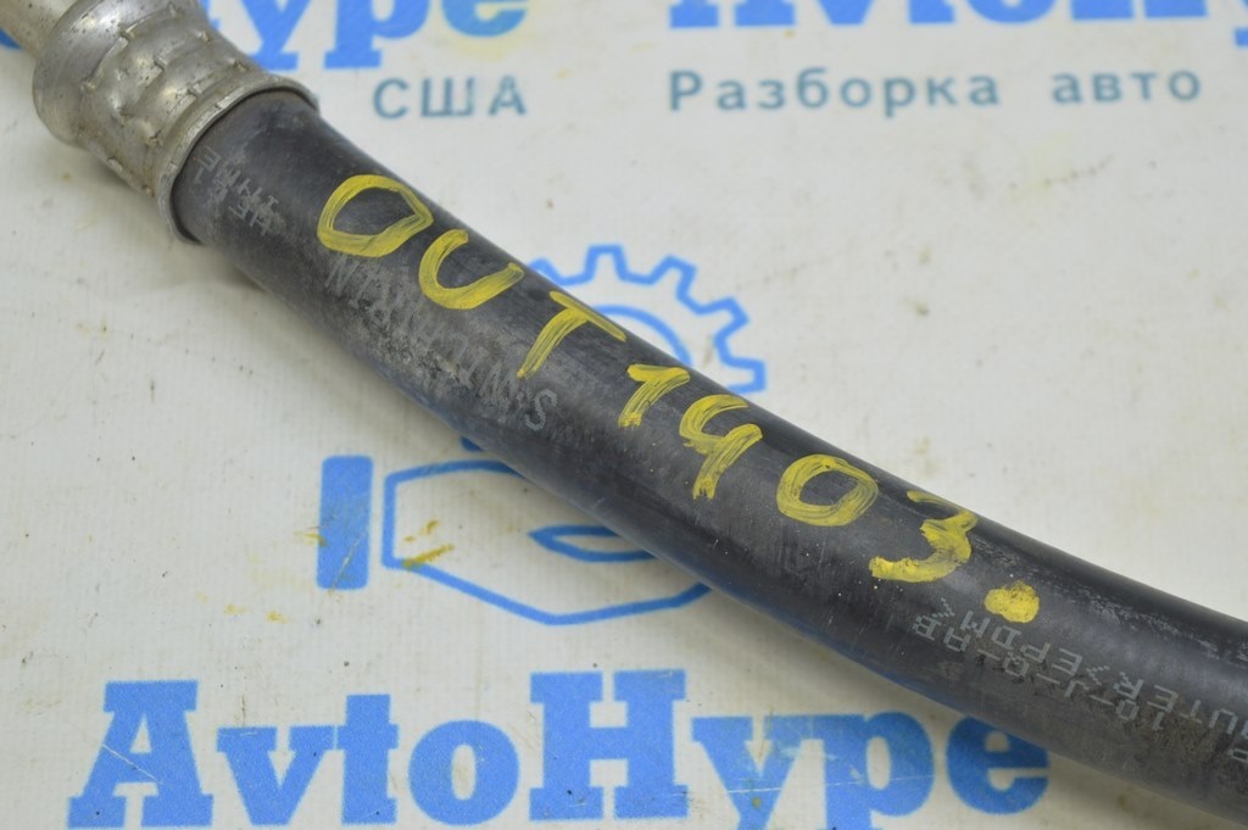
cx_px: 624
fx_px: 2858
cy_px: 415
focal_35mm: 82
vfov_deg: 16.5
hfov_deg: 24.6
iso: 400
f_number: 5.6
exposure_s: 1/20
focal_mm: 55
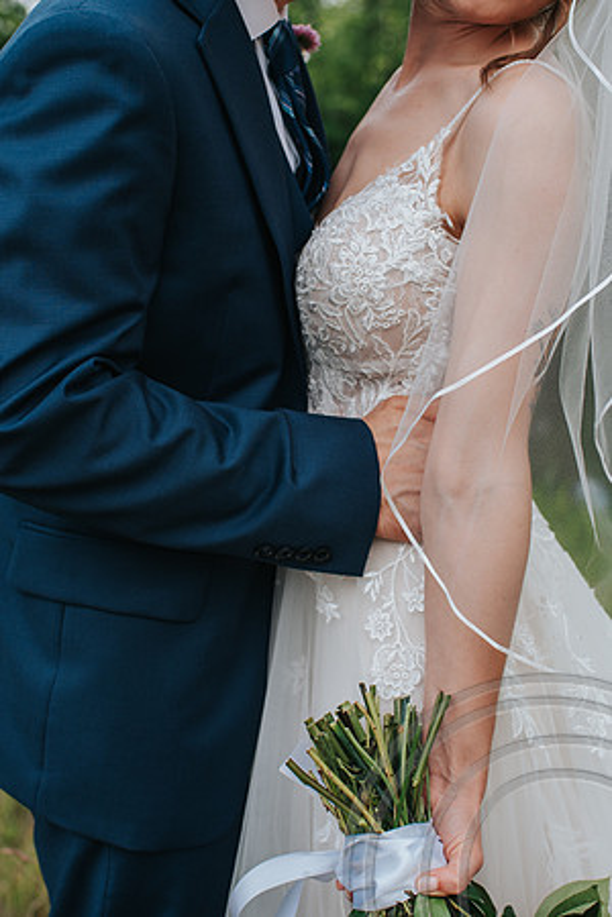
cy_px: 458
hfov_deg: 25.8
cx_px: 300
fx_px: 1338
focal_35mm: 52
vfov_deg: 37.9
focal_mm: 35
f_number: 3.2
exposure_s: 1/800
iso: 125
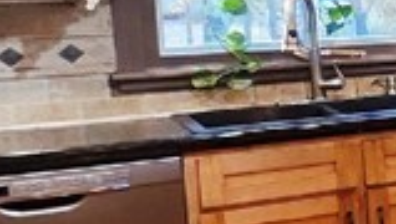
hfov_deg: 13.4
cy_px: 35
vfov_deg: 13.3
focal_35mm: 91
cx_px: 1046
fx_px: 957
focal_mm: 2.2
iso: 160
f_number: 1.9
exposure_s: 1/60.2
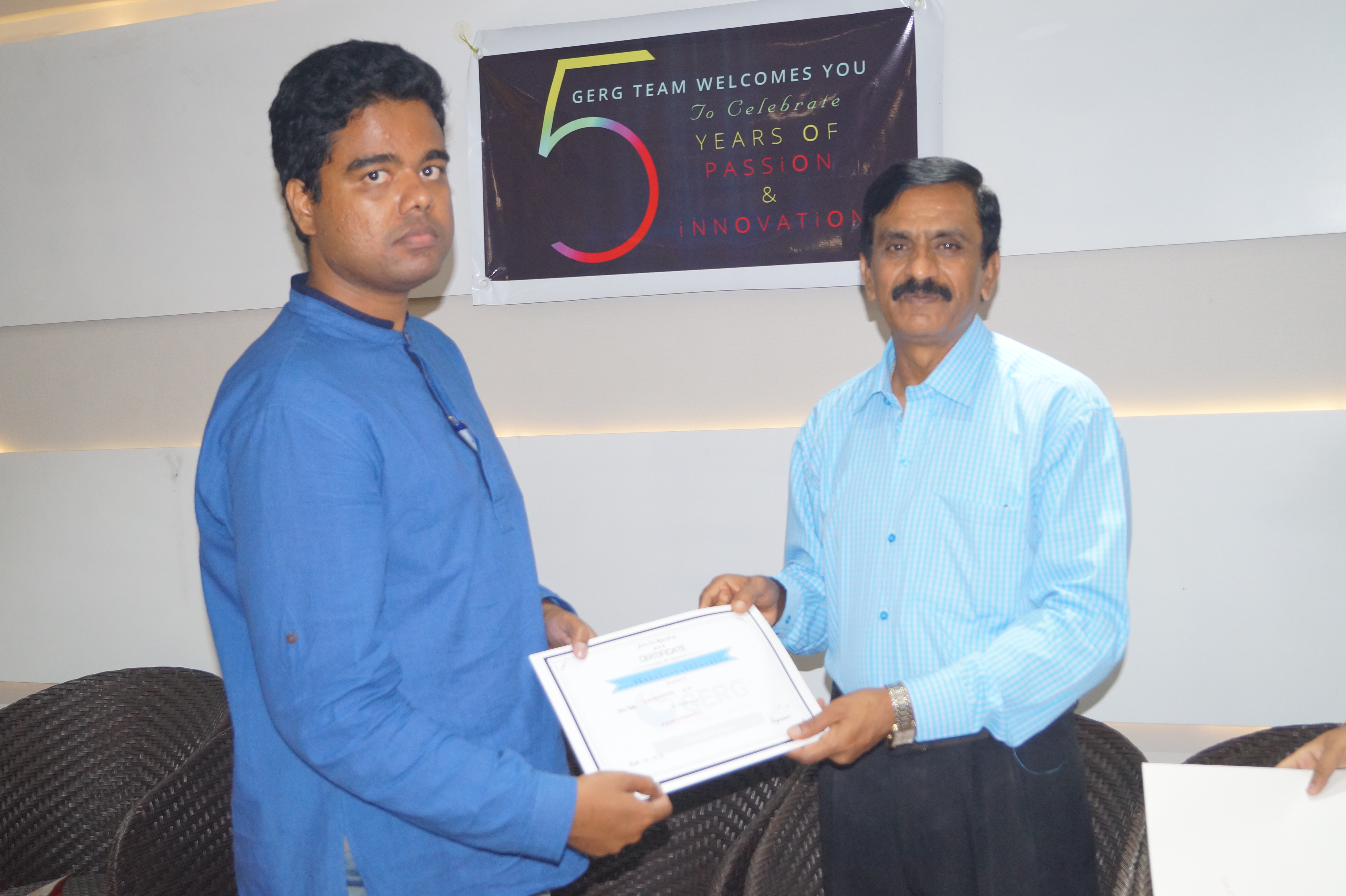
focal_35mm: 45
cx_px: 673
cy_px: 448
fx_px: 1682
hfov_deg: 43.6
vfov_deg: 29.8
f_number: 4.5
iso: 800
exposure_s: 1/125
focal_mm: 30
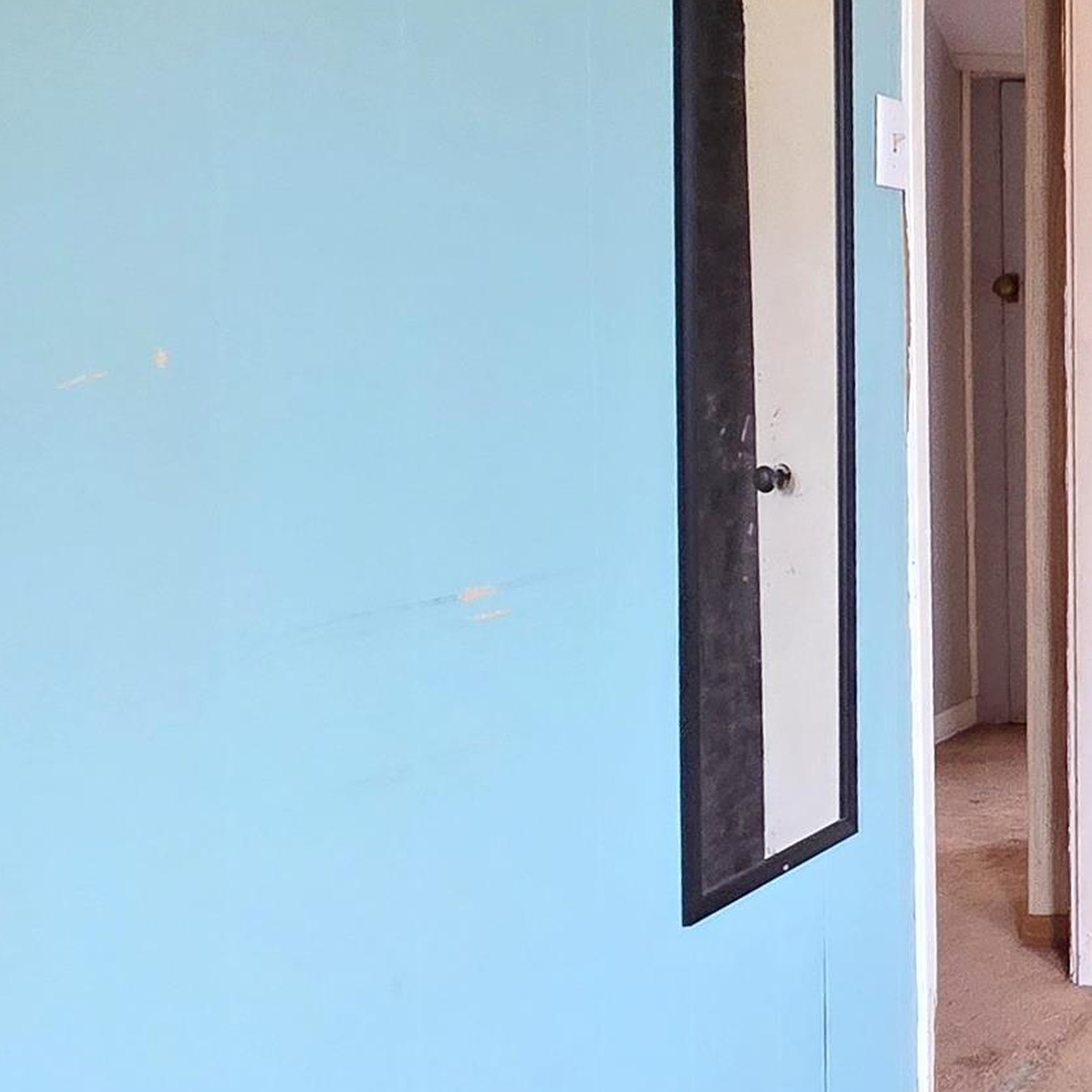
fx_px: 1499
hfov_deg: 24.6
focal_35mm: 42
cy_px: 380
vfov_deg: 39.6
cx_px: 1821
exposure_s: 1/60
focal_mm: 2.2
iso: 320
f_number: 2.2
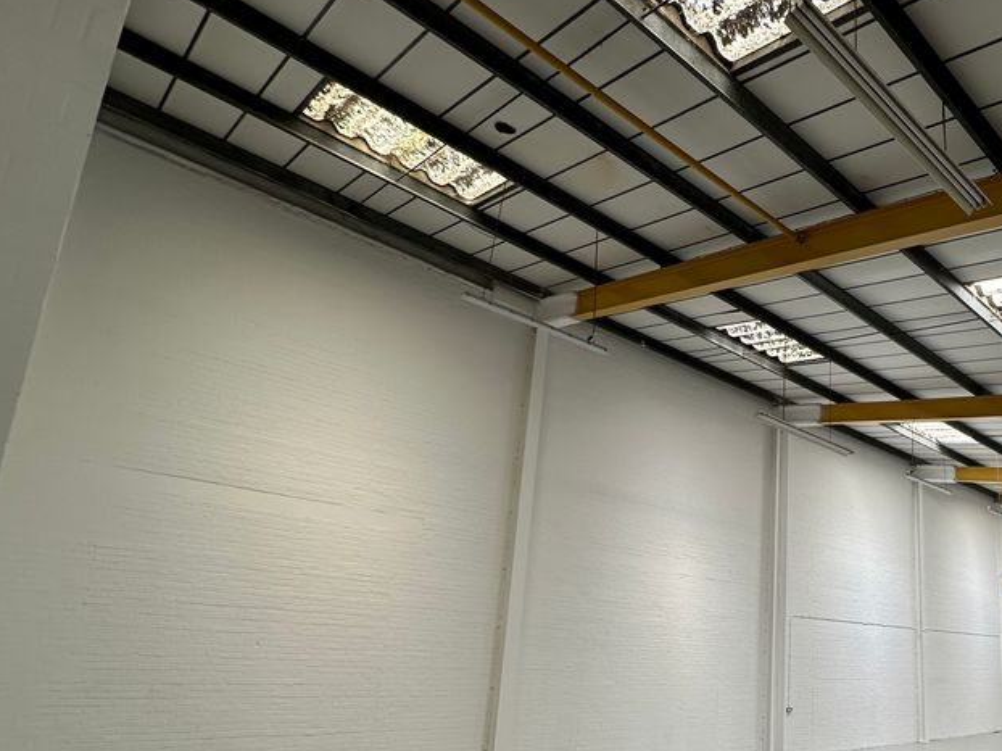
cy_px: 520
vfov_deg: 53.4
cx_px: 826
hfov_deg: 62.4
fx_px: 723
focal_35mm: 25
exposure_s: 1/141
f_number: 2.2
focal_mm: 2.22
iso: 40
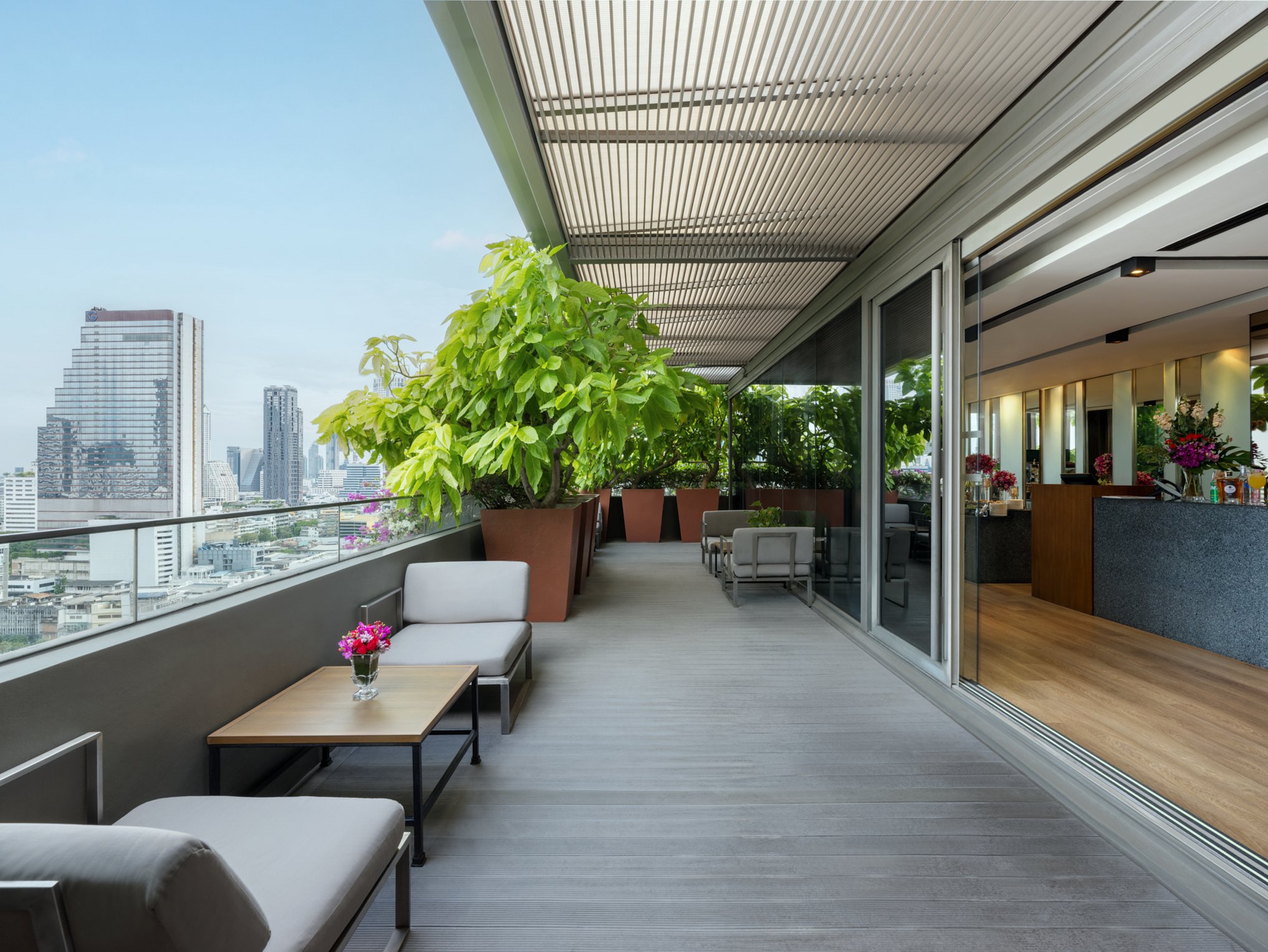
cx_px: 634
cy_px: 476
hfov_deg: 94.5
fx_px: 586
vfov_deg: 78.1
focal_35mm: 16
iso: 100
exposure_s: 1/13
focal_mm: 20
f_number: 13
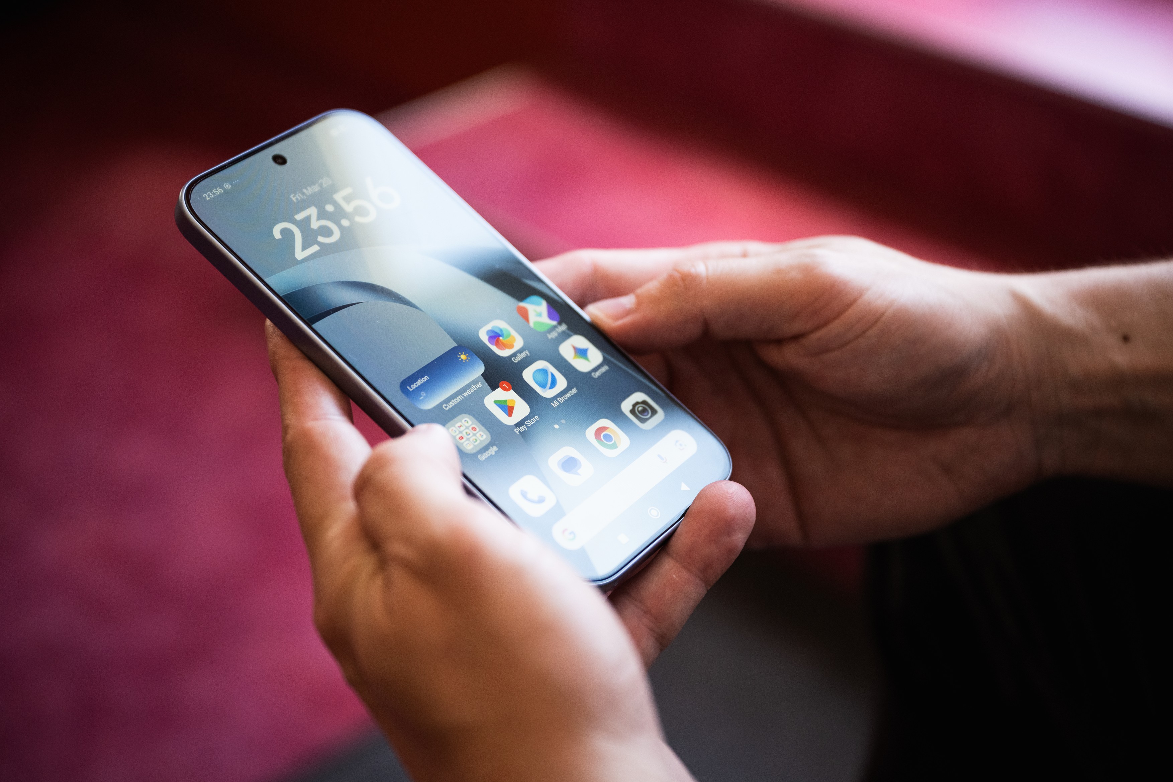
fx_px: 1825
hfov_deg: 35.6
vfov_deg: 24.2
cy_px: 391
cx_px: 586
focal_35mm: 56
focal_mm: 56
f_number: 2.8
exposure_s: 1/640
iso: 1600
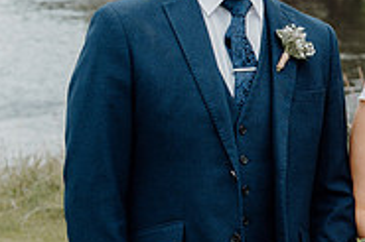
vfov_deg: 7.8
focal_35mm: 176
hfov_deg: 11.2
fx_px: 1783
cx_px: 552
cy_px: 147
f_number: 5
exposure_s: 1/200
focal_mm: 56
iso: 125
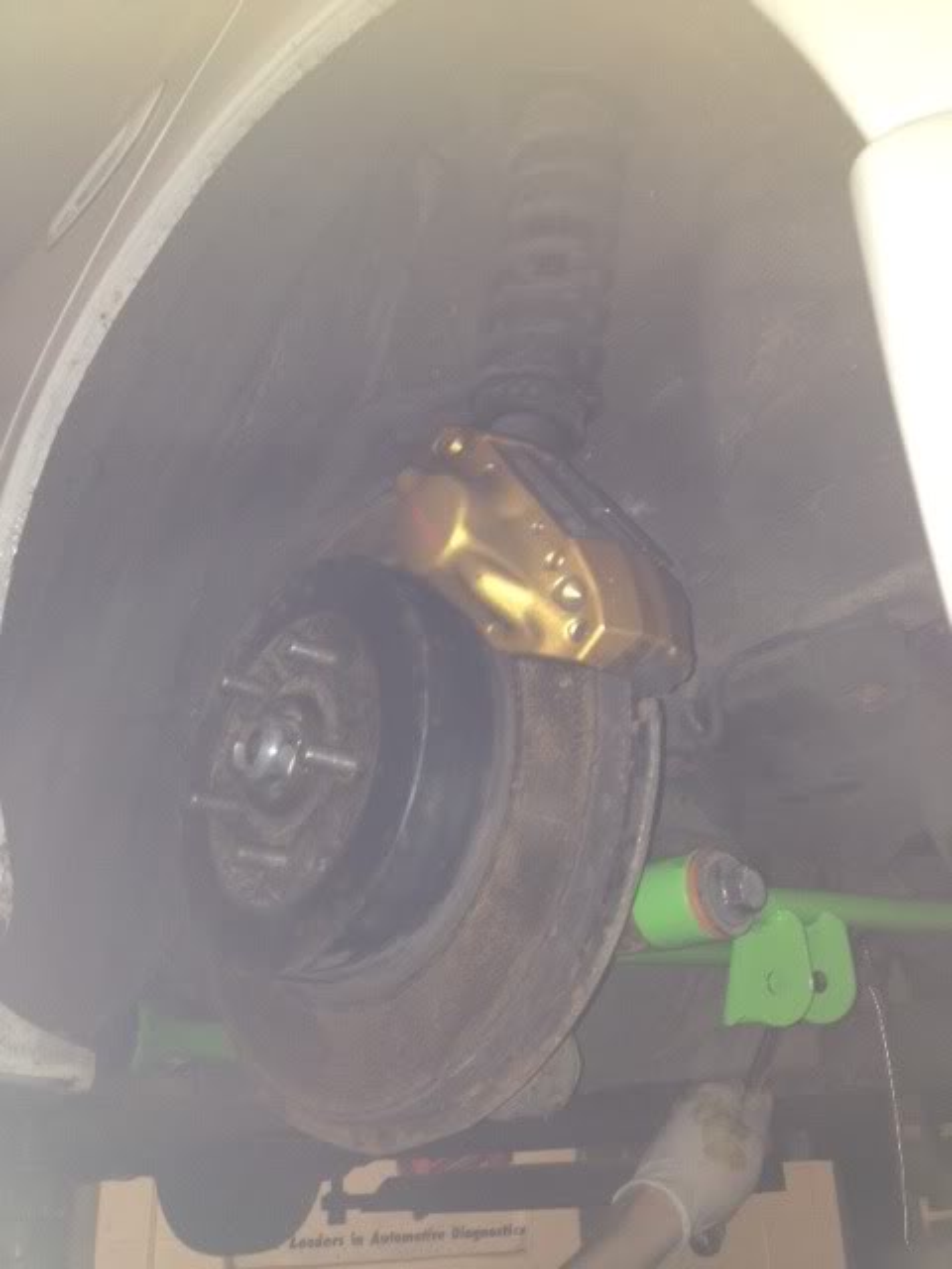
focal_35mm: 35
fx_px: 1283
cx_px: 476
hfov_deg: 40.7
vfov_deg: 52.6
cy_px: 634
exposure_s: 1/17
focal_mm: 4.3
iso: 64
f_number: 2.4
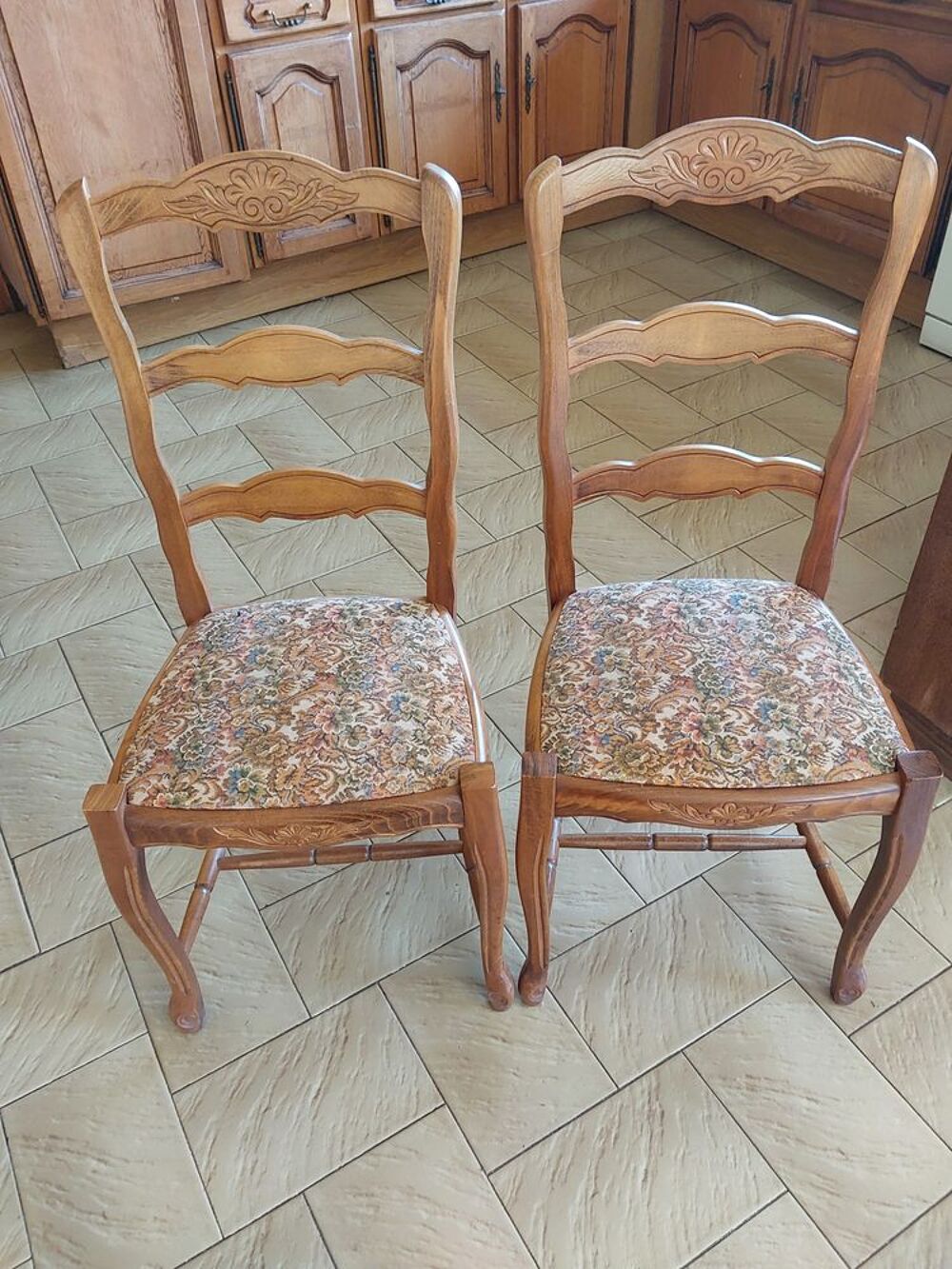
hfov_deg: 46.8
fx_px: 1100
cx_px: 476
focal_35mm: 30
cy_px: 634
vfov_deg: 60.0
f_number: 1.8
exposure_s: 1/60
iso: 250
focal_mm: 4.6
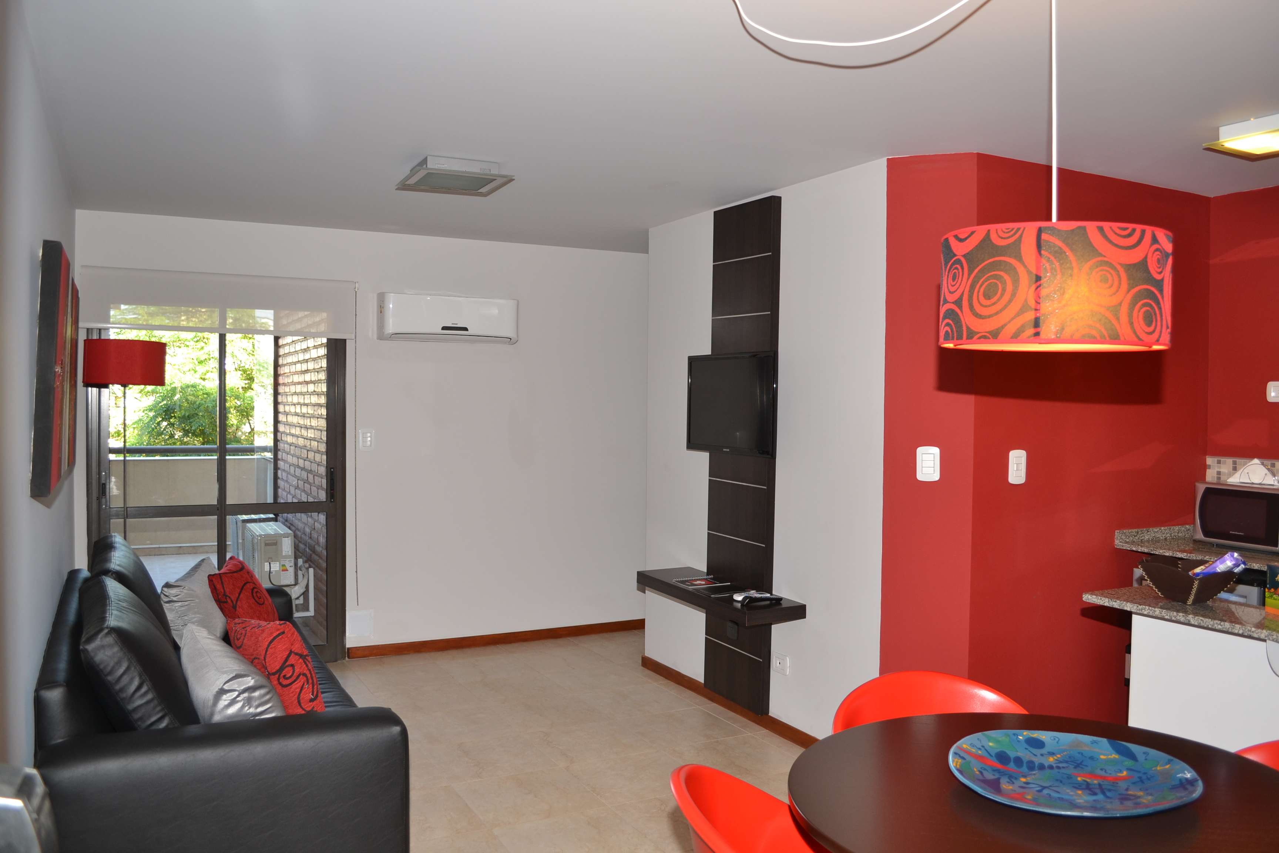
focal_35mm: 27
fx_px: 959
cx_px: 640
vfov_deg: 47.9
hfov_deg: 67.4
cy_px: 426
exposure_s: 1/60
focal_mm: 18
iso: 200
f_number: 5
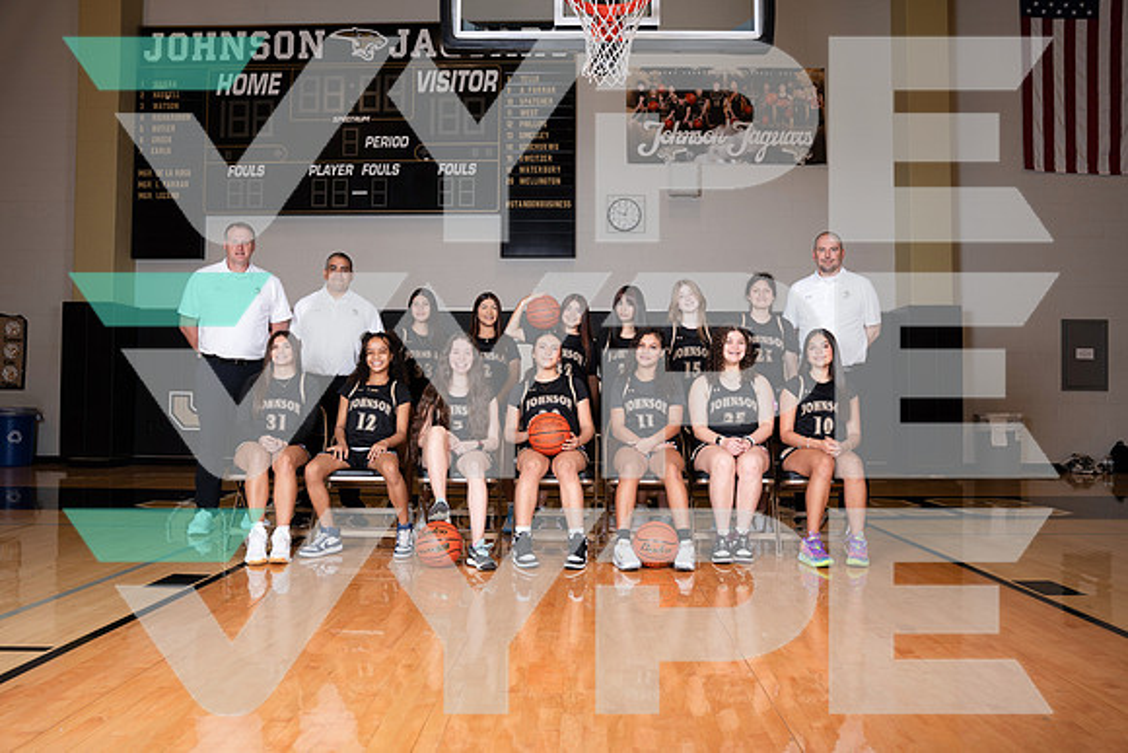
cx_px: 564
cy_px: 376
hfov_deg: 64.9
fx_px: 887
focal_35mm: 28
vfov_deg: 46.0
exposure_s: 1/250
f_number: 4.5
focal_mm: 28.3
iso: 160
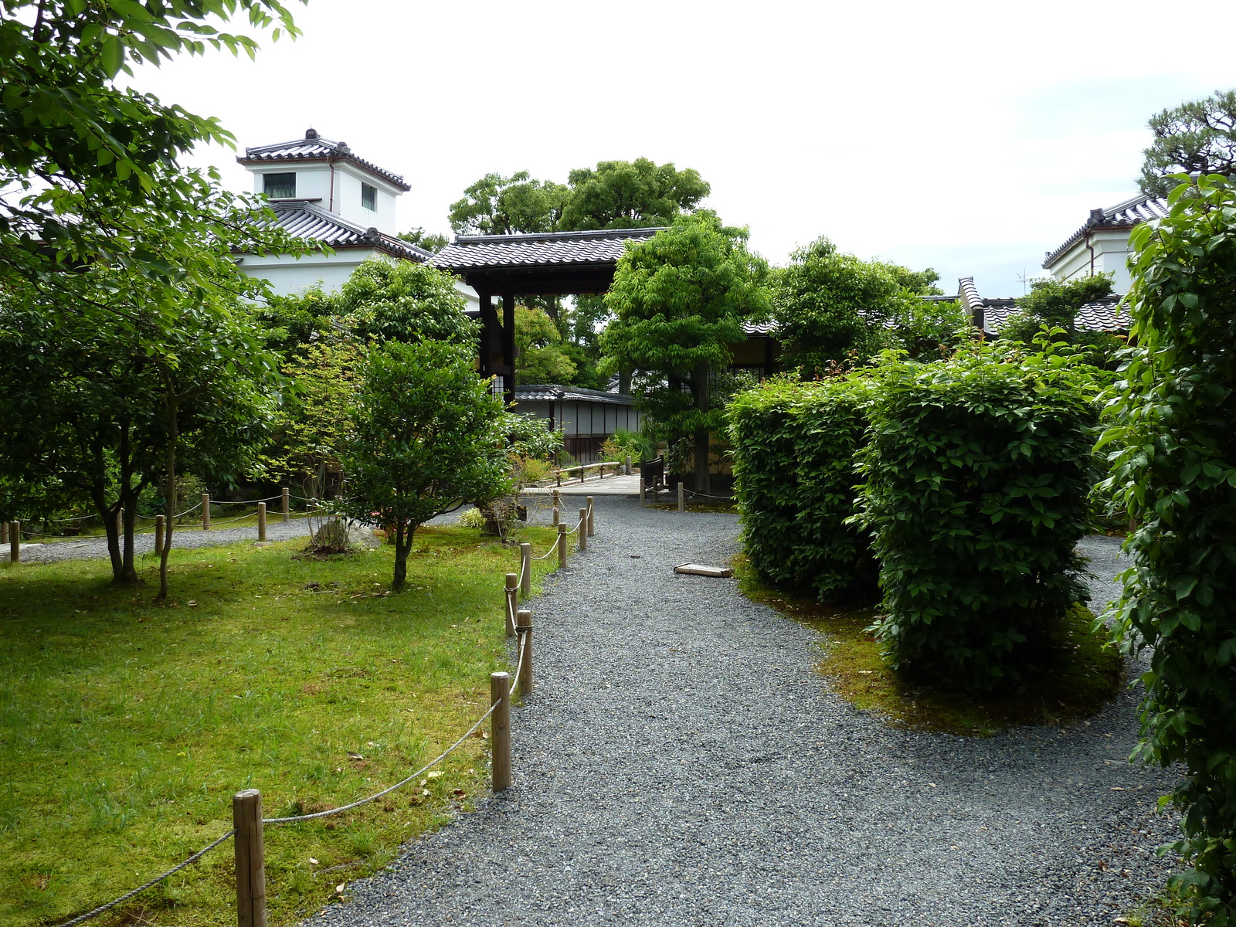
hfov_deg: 61.7
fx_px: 1035
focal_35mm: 29
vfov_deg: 48.2
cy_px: 464
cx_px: 618
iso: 80
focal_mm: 4.7
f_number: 4
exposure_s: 1/250
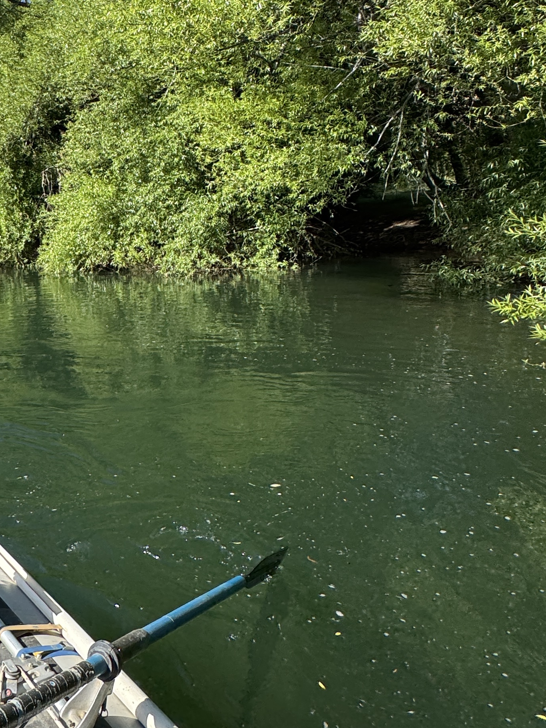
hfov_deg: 39.0
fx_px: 652
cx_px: -25
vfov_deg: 57.6
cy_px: 273
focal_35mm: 31
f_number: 2.2
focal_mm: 2.22
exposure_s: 1/779
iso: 40
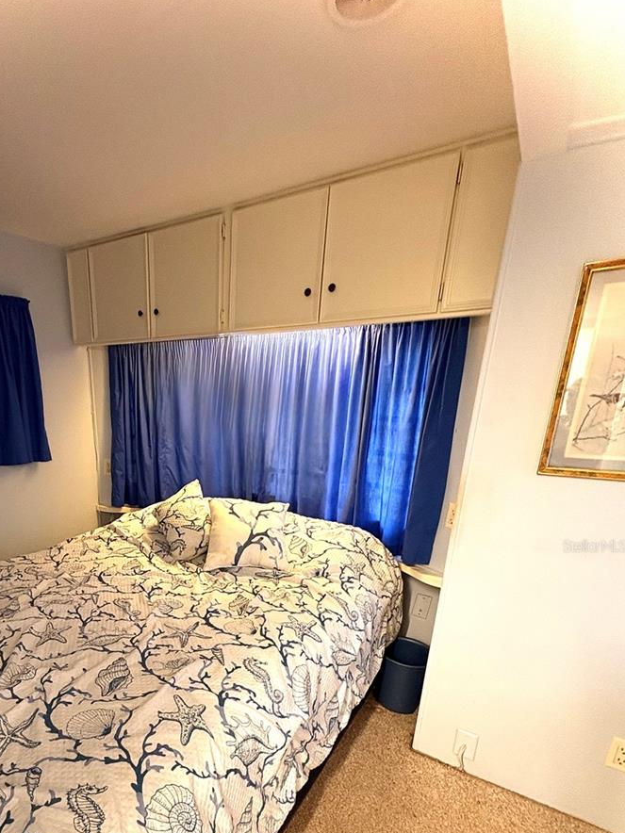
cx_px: 206
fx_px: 457
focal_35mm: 19
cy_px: 546
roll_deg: +1.3
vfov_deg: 82.2
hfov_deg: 66.7
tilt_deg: -19.0
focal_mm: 2.22
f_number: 2.2
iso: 200
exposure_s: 1/60
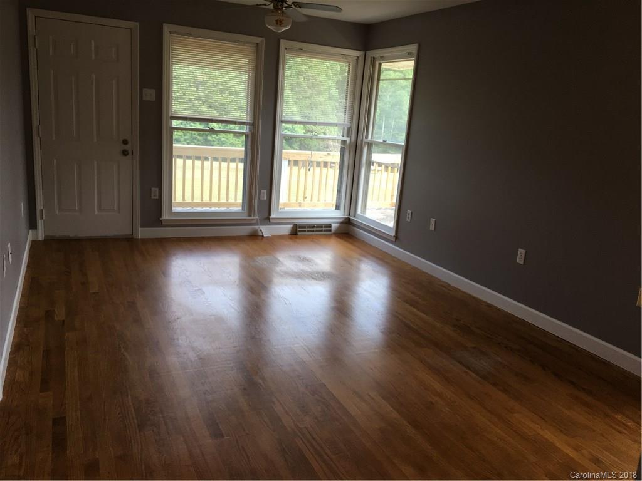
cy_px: 240
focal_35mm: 29
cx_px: 321
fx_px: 538
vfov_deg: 48.2
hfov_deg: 61.7
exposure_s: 1/120
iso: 40
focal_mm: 4.15
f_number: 2.2
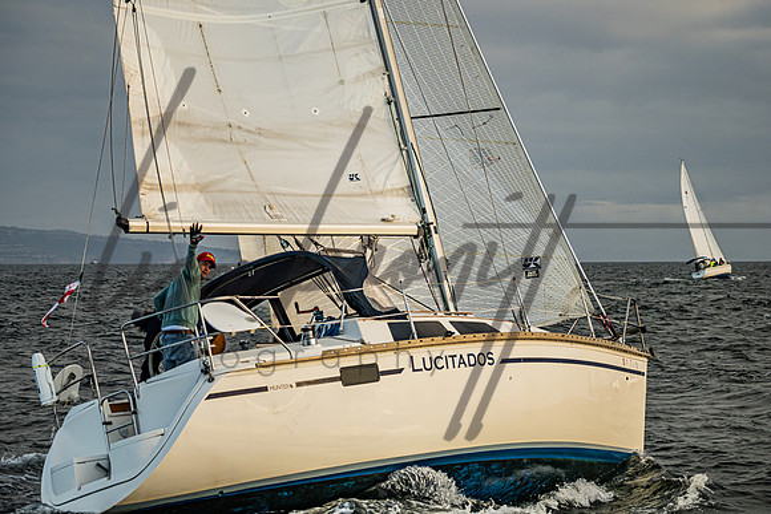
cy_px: 236
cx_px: 399
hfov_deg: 17.8
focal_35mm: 115
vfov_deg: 11.9
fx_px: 2459
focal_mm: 100
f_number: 4.5
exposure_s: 1/2500
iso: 450
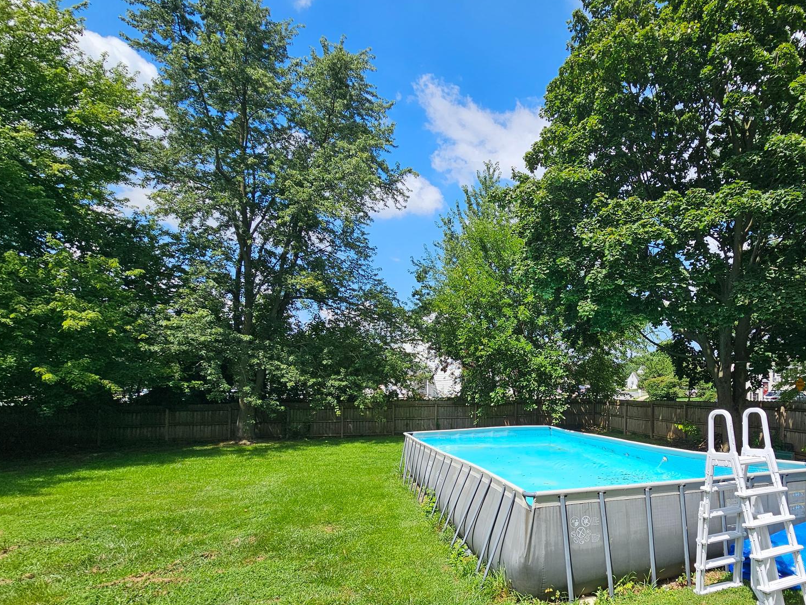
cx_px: 552
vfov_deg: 70.4
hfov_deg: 84.0
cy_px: 379
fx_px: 419
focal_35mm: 18
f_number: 2.2
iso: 50
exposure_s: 1/1951
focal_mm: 2.2
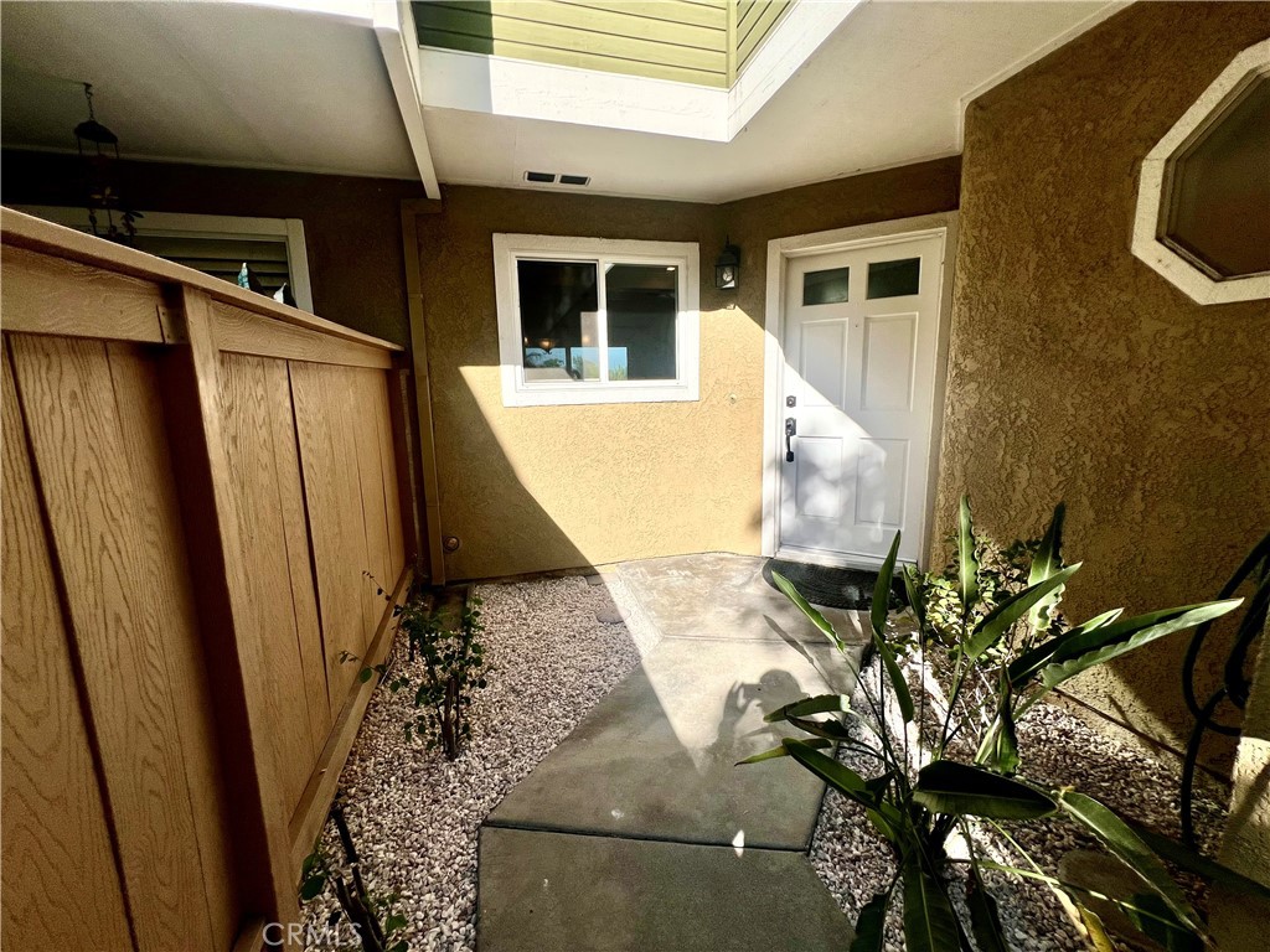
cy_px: 476
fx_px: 477
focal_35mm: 13
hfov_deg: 106.2
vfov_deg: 89.9
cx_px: 635
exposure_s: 1/1727
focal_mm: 1.57
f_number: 1.8
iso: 32
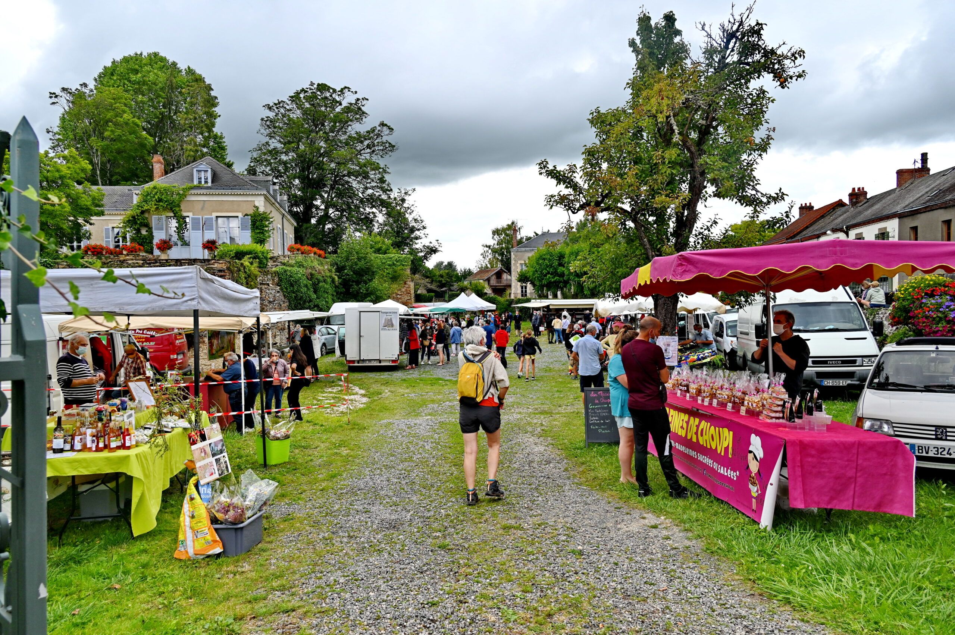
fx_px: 676
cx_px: 478
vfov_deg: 50.3
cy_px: 318
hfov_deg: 70.5
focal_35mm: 26
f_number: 8
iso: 320
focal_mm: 25.5
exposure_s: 1/250
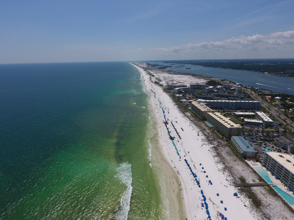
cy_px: 110
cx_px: 147
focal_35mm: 20
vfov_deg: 66.0
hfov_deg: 81.7
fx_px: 170
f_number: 2.8
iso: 100
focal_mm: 3.61
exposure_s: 1/2427
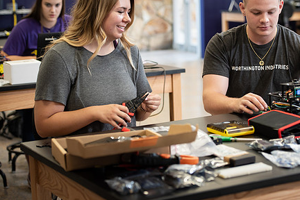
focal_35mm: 94
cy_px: 69
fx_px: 783
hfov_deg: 21.6
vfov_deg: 14.5
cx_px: 188
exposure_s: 1/160
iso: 800
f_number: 3.5
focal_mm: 70
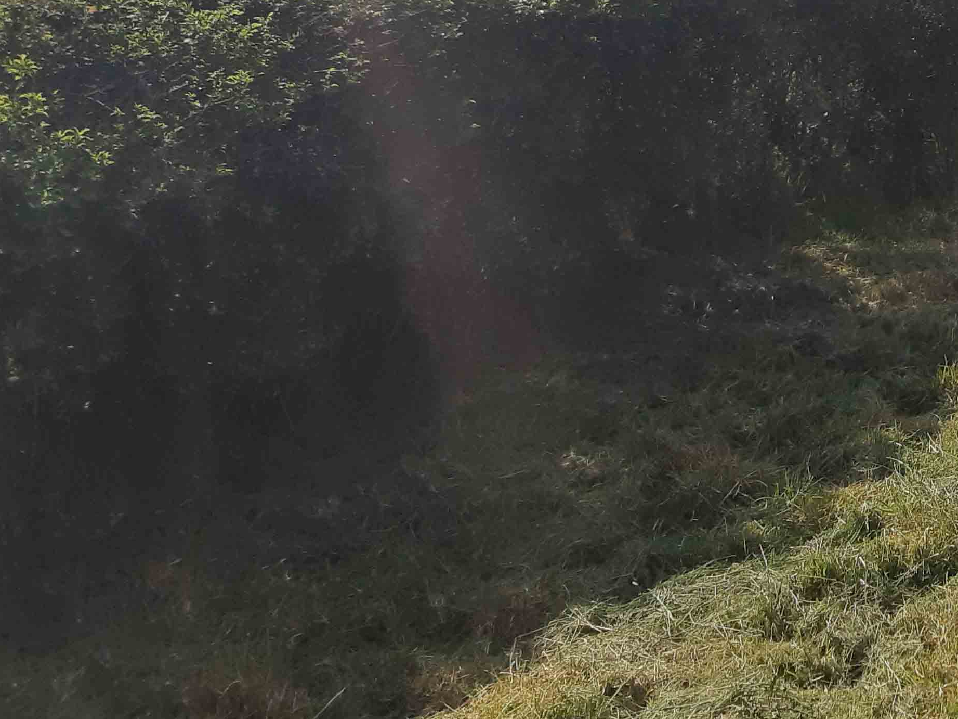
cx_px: 997
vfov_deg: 21.2
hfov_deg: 27.8
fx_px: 1799
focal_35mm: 65
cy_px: -121
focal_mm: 3.93
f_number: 1.7
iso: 40
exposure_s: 1/3731
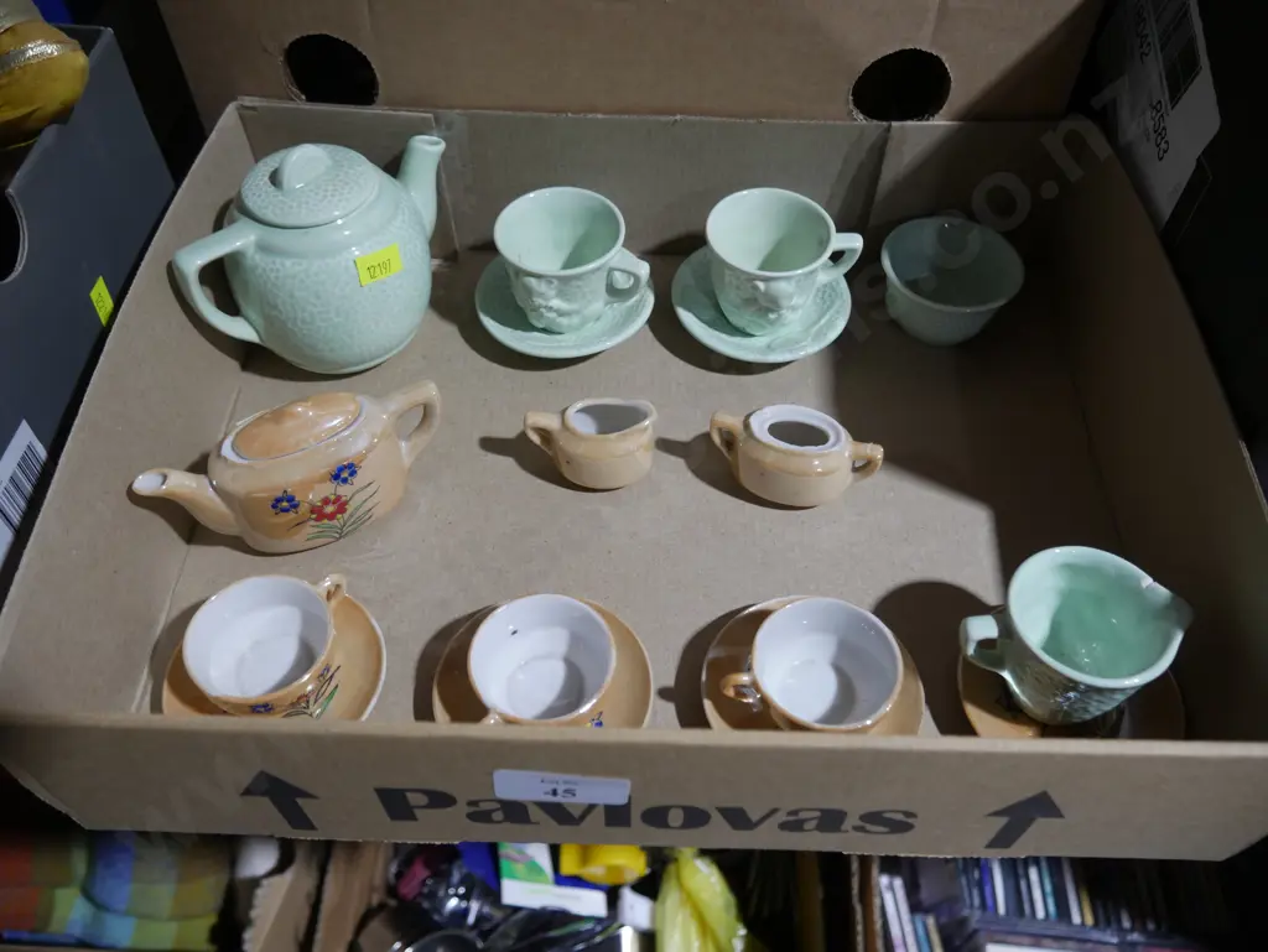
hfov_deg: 63.4
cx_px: 634
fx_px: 1026
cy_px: 476
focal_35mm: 28
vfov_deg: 49.8
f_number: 3.5
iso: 320
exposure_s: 1/60
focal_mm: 14
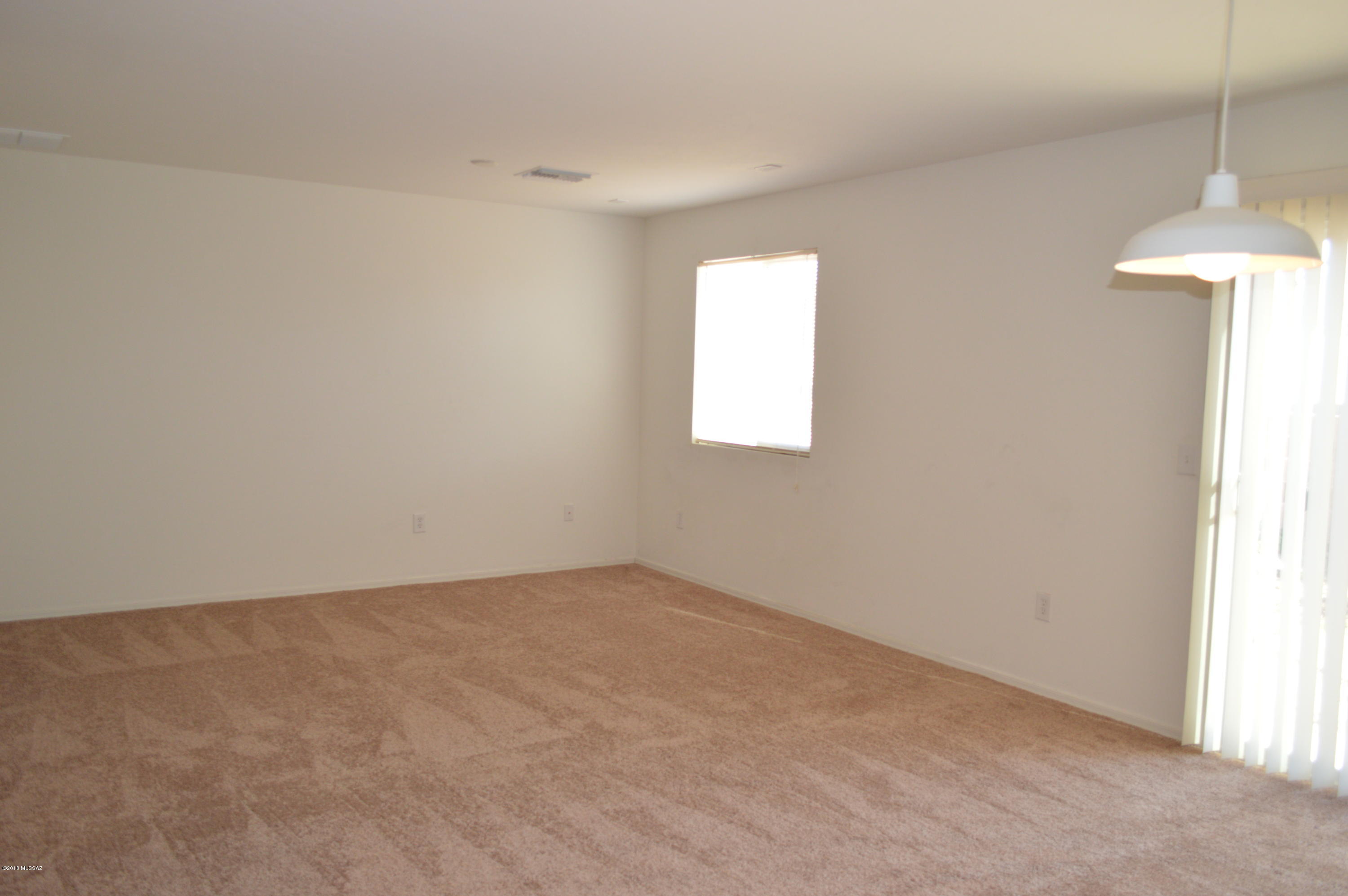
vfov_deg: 47.8
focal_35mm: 27
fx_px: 1010
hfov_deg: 67.4
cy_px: 448
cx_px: 674
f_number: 4
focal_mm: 18
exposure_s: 1/80
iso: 400
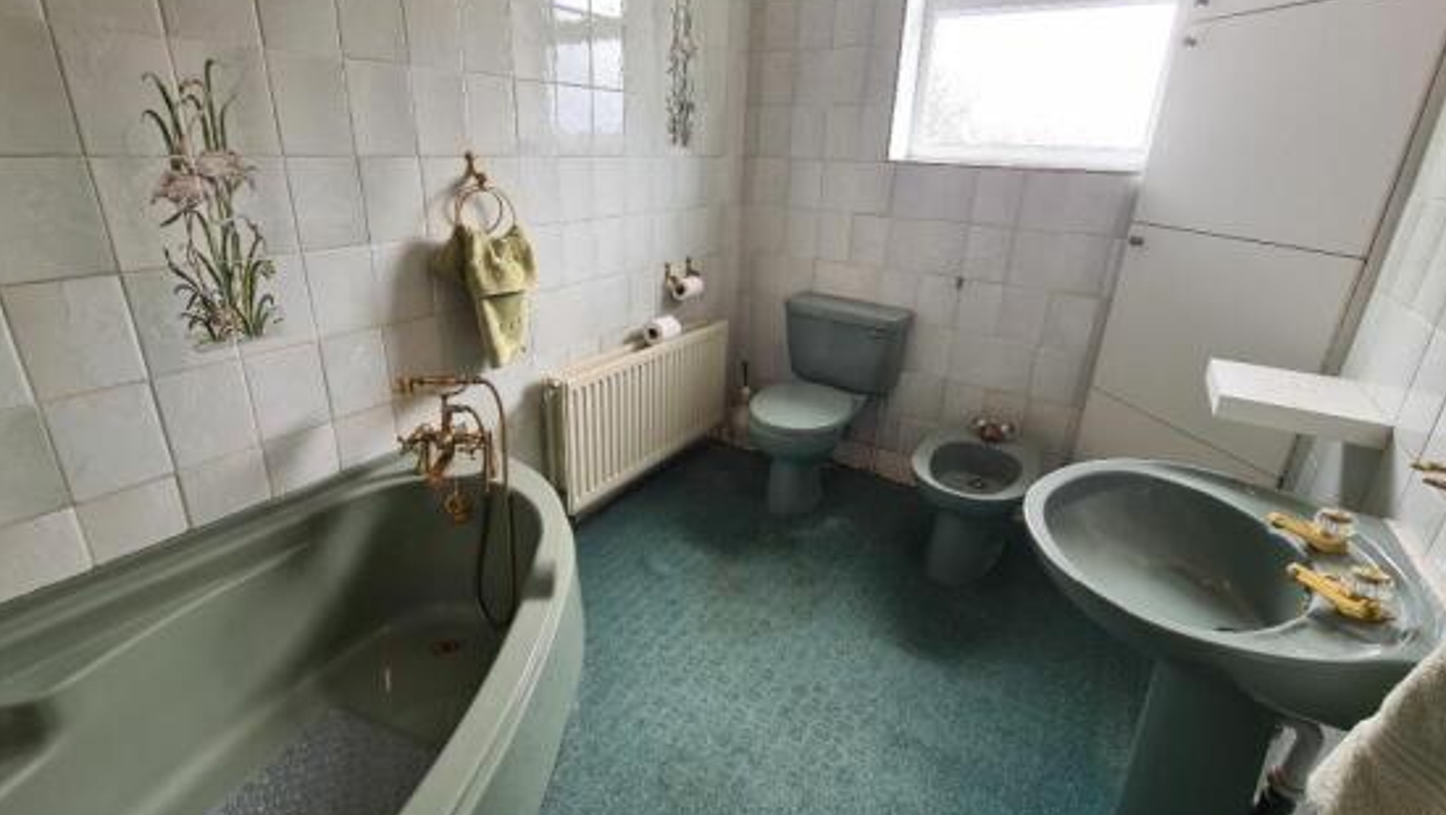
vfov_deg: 70.5
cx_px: 716
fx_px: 575
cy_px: 372
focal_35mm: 15
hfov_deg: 103.0
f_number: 2.2
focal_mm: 2.22
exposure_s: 1/50
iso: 64
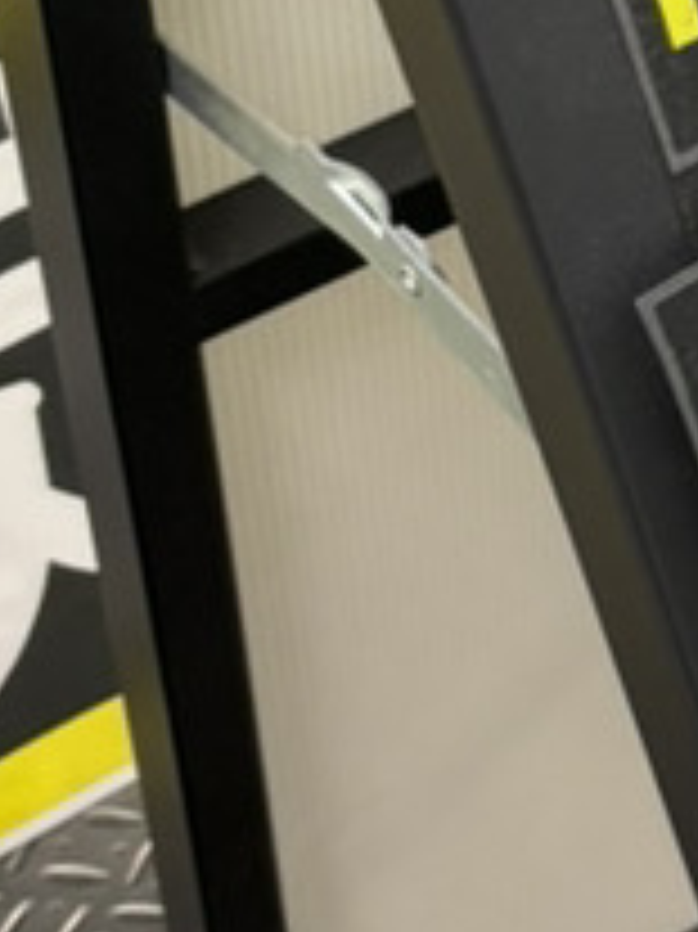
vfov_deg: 13.1
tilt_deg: -38.8
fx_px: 4064
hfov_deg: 8.9
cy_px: 270
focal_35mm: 151
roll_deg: -0.9
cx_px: 1653
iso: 80
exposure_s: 1/60
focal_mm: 5.96
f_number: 1.6
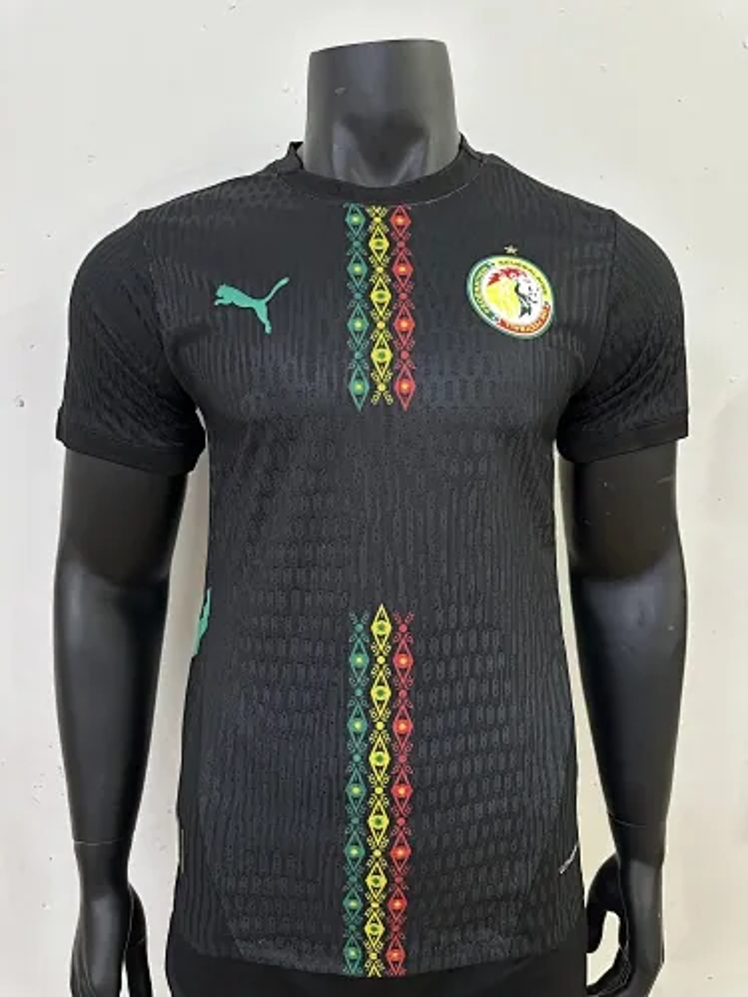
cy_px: 498
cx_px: 374
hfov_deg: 56.8
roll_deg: +0.4
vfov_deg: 71.6
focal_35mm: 24
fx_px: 691
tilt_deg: -11.8
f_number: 1.78
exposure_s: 1/50
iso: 400
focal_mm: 6.86
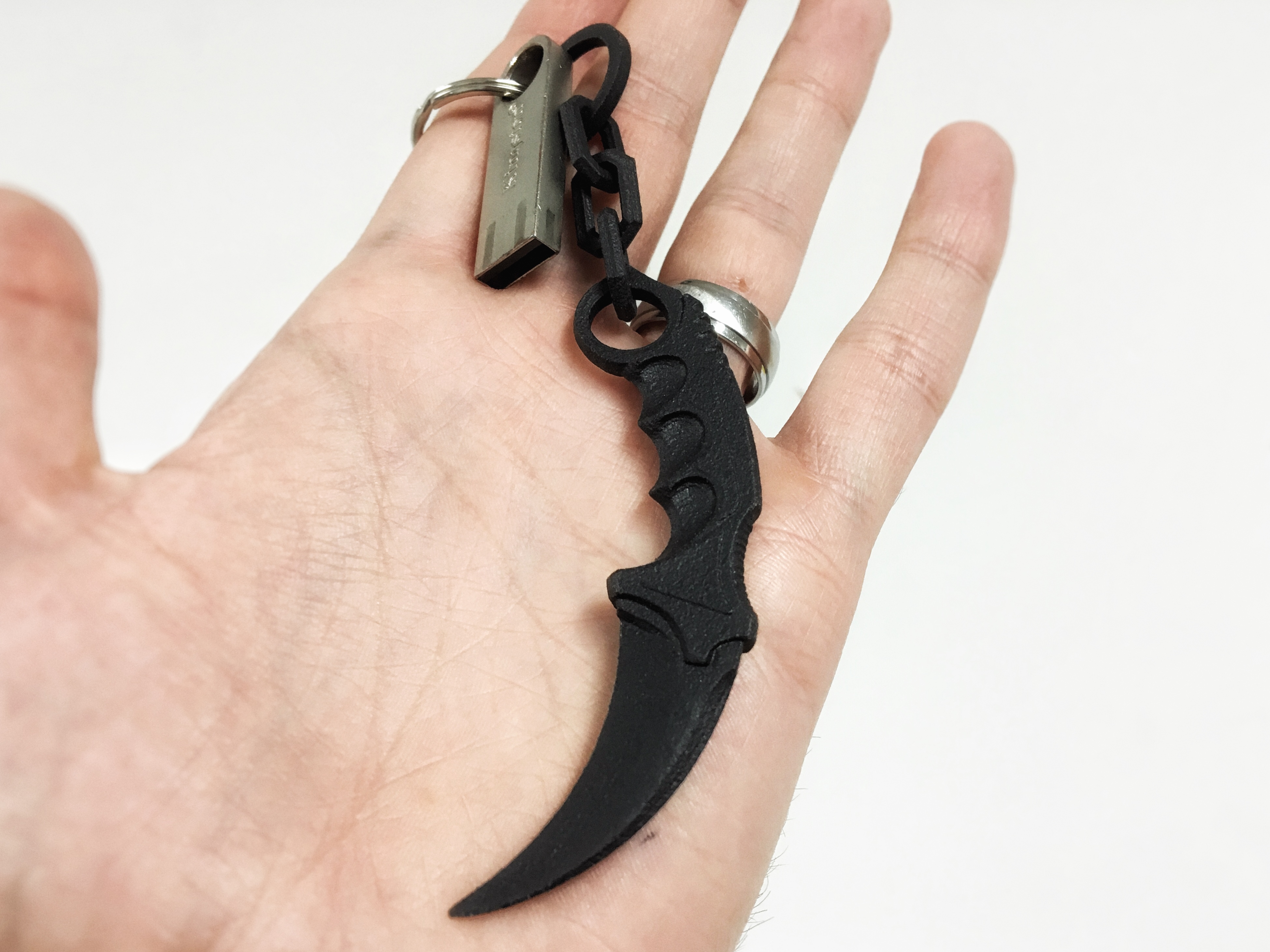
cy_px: 490
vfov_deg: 46.8
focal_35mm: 30
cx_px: 636
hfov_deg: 60.0
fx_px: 1101
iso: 100
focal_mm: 4.15
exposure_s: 1/33
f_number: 2.2
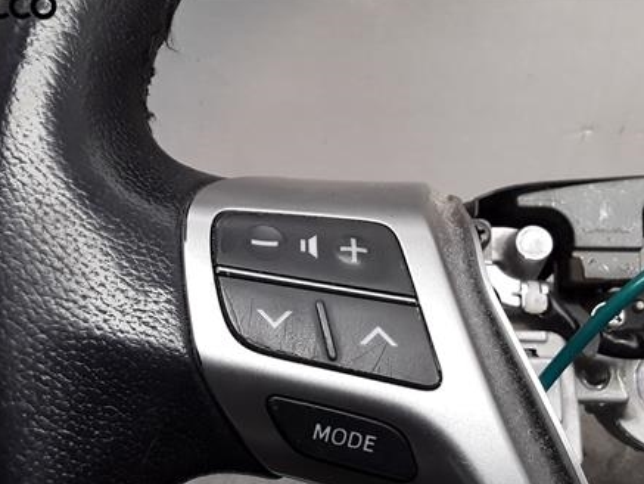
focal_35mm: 41
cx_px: 245
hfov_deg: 45.4
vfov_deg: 34.6
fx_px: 763
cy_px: 345
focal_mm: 2.91
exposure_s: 1/100
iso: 80
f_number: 1.9
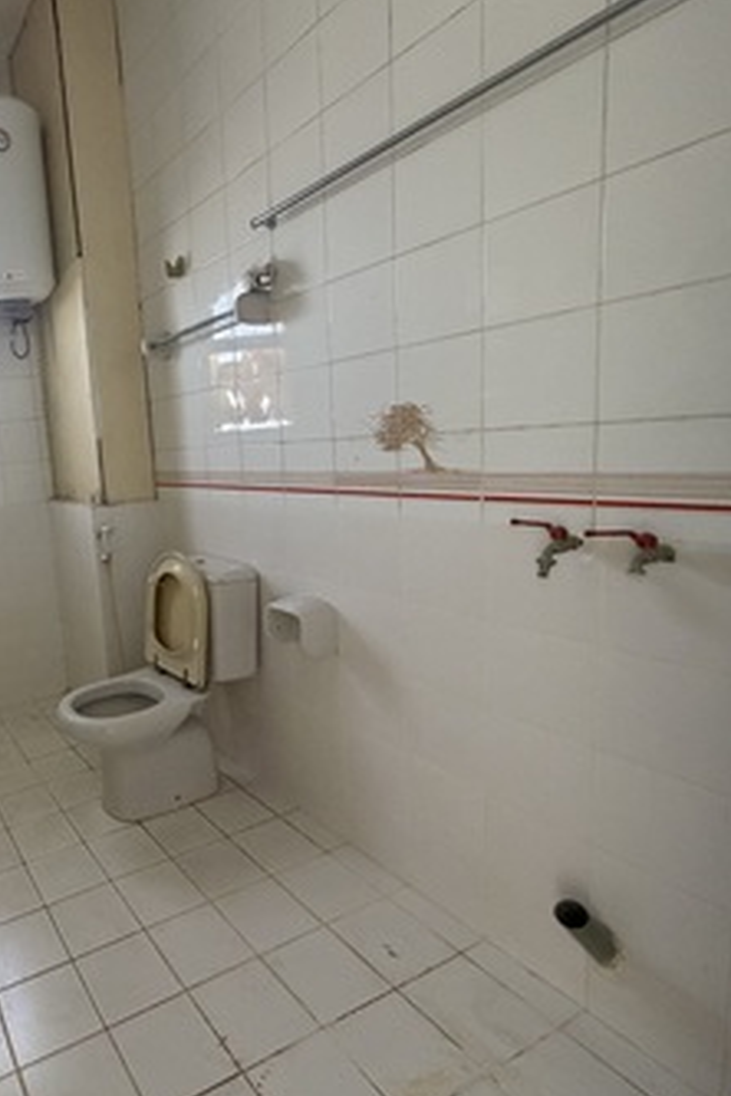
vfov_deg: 84.0
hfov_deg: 53.6
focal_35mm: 20
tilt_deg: -9.2
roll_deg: +6.7
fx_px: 609
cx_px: 64
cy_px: 545
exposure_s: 1/60
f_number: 2.2
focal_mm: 2.22
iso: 400
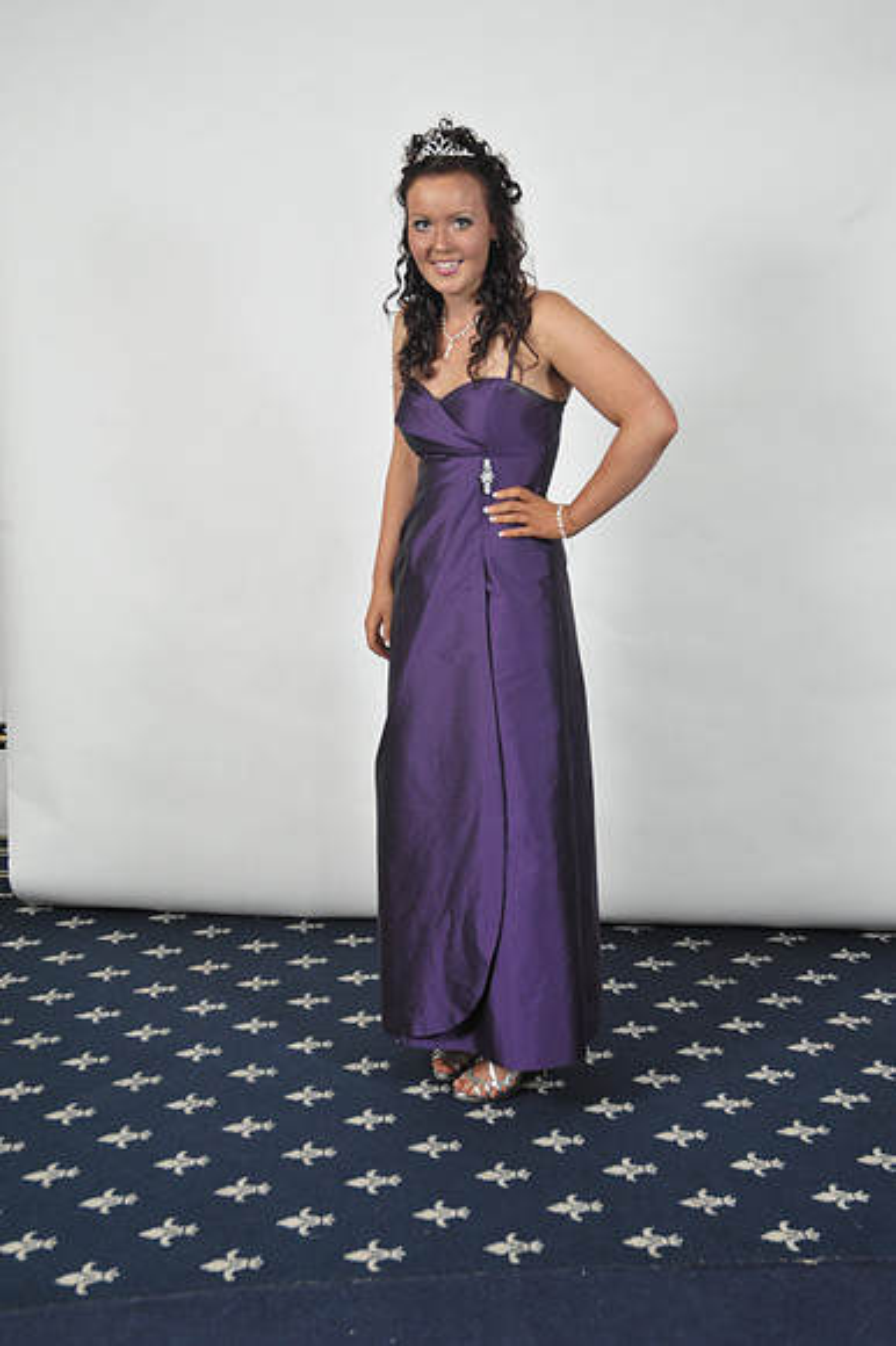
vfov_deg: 43.6
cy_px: 673
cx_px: 448
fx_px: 1682
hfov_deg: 29.8
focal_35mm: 45
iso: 1000
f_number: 7.1
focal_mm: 45
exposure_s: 1/160
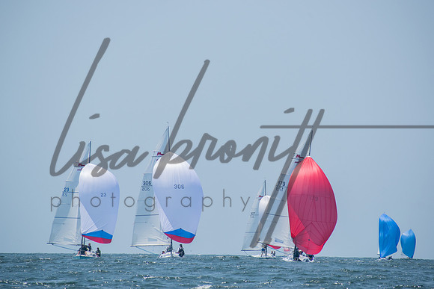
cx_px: 217
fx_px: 3979
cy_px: 144
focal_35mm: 330
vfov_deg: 4.2
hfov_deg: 6.2
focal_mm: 220
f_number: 8
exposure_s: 1/1250
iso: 400
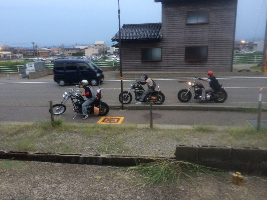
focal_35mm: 30
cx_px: 134
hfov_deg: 60.0
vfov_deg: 46.8
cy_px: 100
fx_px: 231
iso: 64
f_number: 2.2
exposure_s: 1/30
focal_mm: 4.12
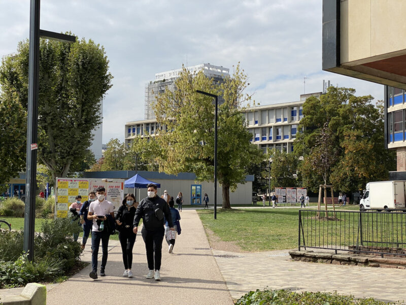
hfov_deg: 36.8
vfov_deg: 28.0
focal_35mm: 52
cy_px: 152
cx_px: 203
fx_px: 610
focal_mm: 6
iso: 20
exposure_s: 1/2660
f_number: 2
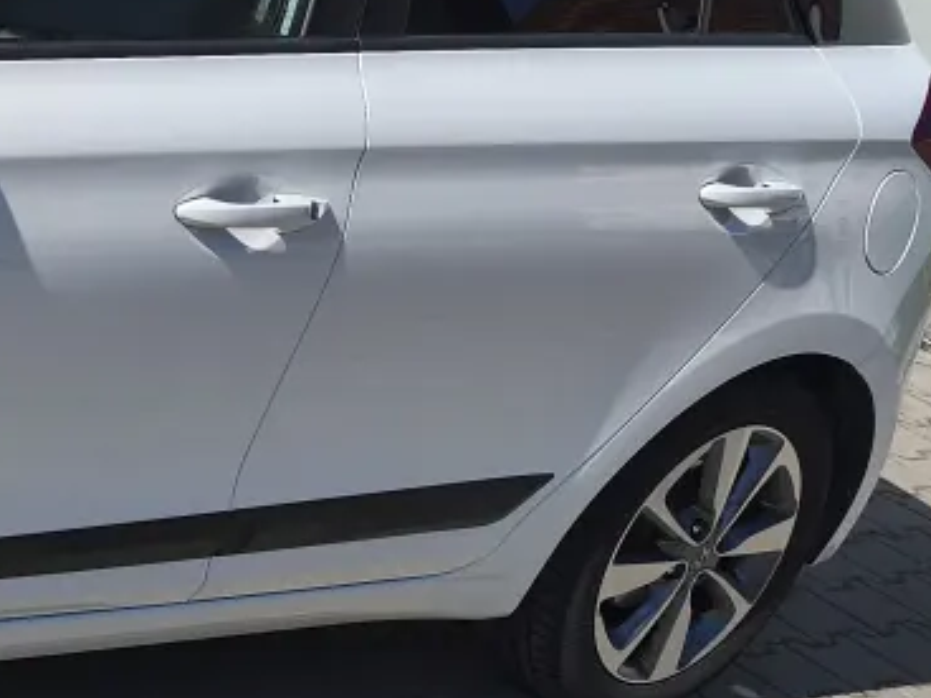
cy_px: 205
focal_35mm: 80
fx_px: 2152
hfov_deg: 21.0
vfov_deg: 18.4
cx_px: -428
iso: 50
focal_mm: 6.14
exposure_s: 1/1730
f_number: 1.65
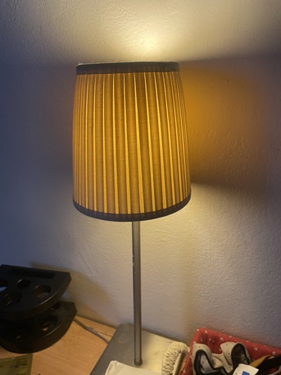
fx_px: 281
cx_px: 140
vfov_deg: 67.3
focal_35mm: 26
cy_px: 188
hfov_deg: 53.1
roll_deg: +0.8
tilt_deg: -23.2
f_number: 1.6
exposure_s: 1/60
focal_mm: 4.2
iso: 80
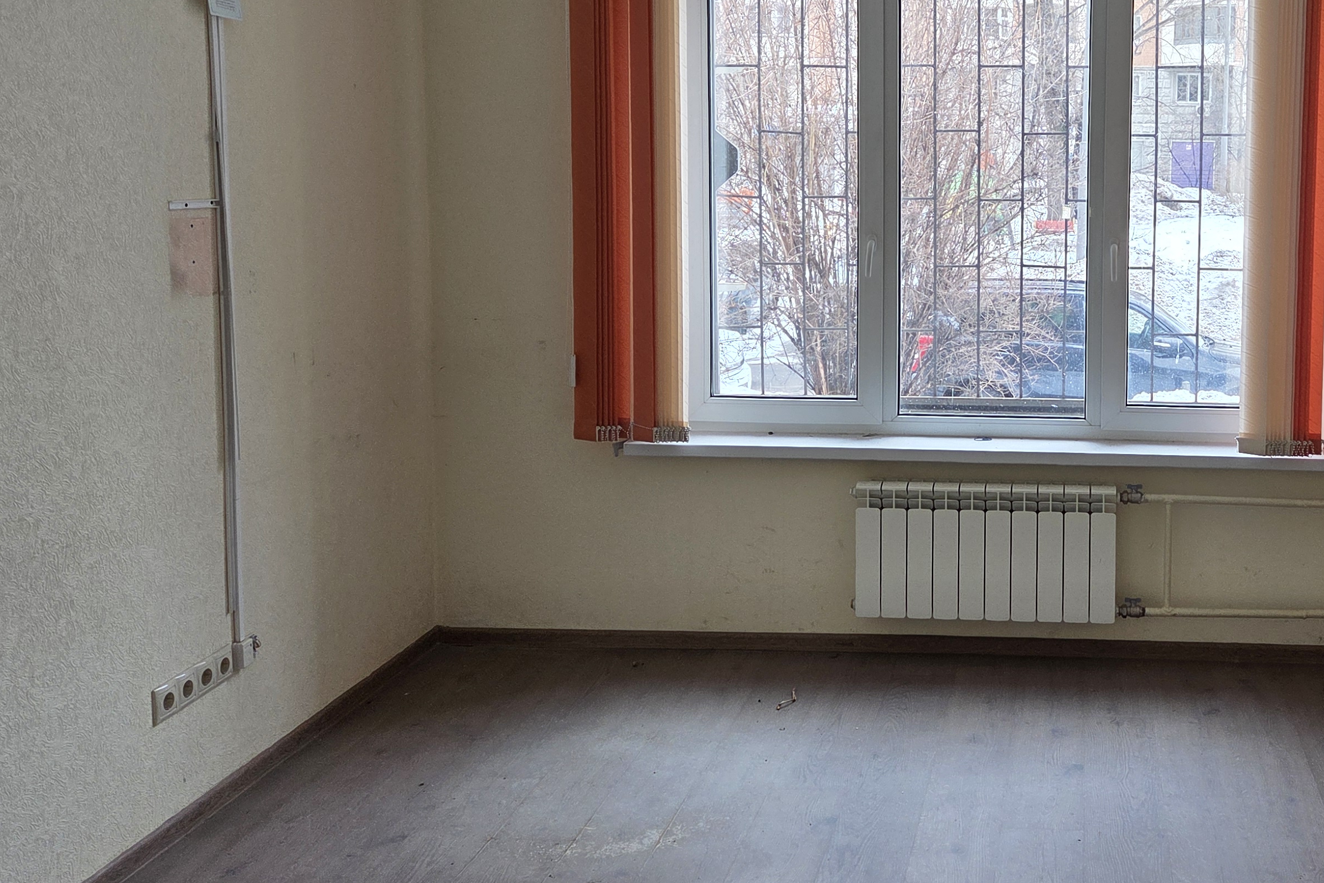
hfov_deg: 46.8
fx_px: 1471
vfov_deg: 33.0
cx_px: 985
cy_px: 262
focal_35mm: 40
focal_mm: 5.4
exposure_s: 1/180
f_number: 1.8
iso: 80
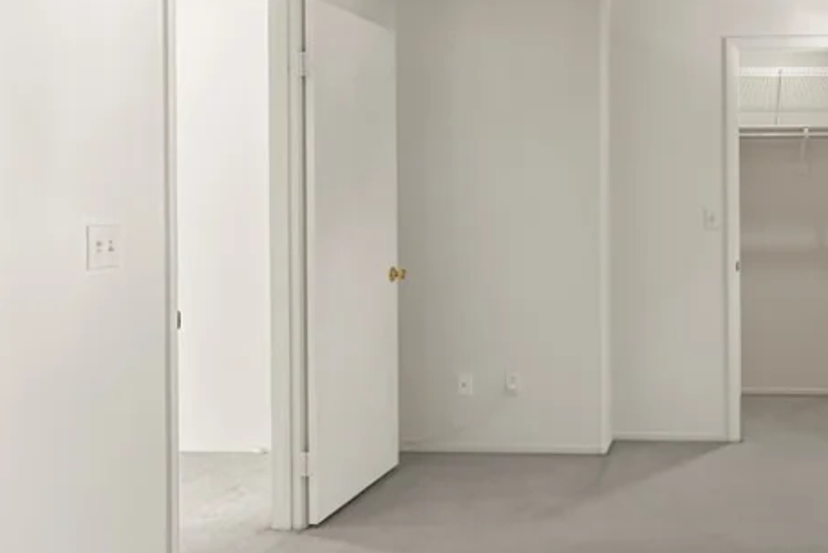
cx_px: 683
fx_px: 875
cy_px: 207
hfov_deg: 47.4
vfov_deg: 34.9
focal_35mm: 38
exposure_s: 1.6
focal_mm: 17
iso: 400
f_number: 8
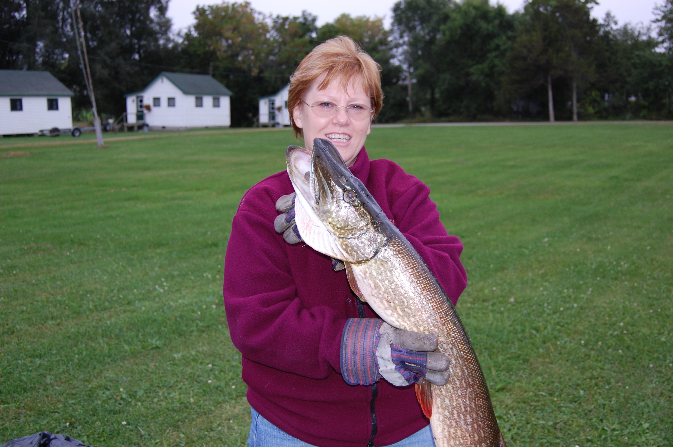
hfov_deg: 49.6
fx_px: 728
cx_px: 336
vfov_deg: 34.1
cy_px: 224
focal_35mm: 39
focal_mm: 26
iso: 400
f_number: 4.2
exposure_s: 1/60
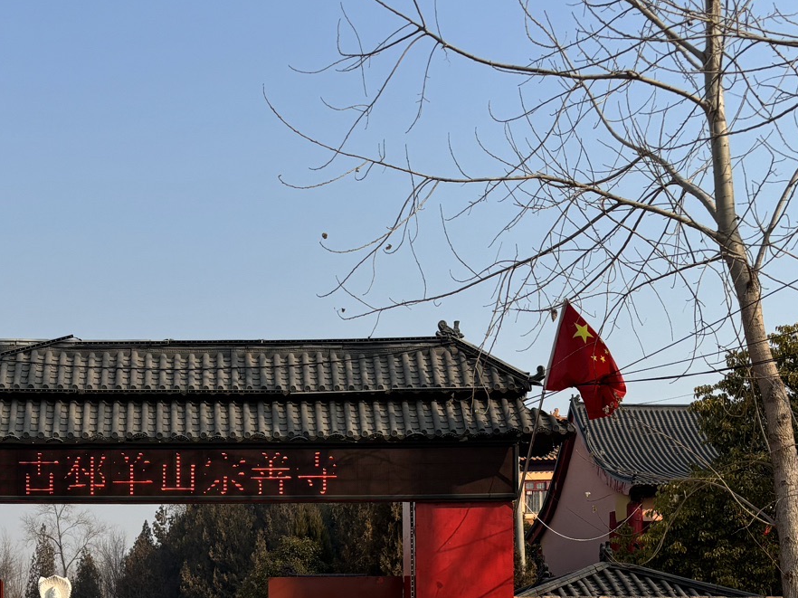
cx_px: 221
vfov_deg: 23.3
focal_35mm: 59
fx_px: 1360
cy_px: 660
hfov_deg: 32.2
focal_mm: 5.96
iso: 50
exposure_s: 1/2105
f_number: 1.6
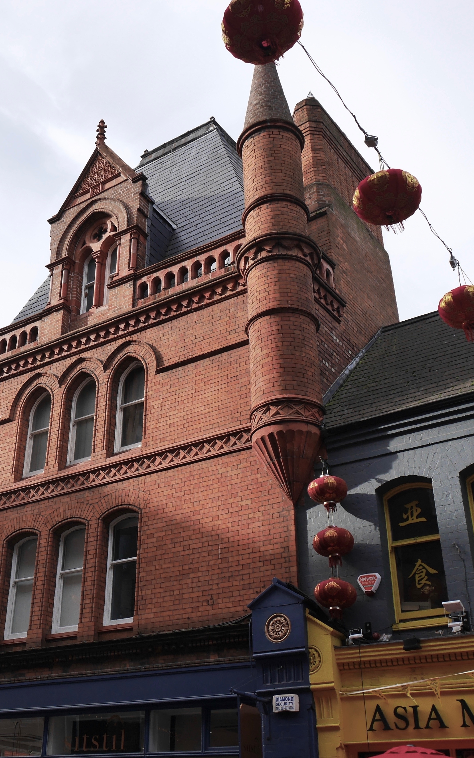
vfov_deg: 49.3
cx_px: 130
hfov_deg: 31.5
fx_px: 827
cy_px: 381
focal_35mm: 40
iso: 200
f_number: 6.3
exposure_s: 1/400
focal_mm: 14
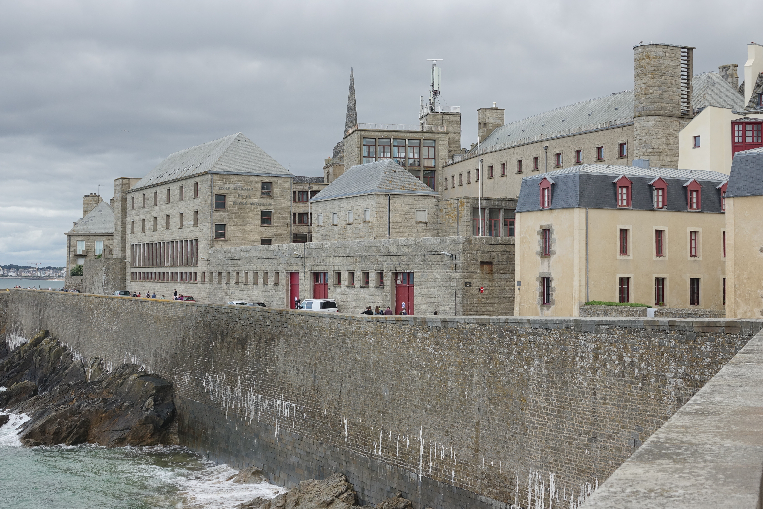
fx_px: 1102
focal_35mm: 52
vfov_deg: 26.0
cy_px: 254
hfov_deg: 38.2
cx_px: 382
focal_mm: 18.92
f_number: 4
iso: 100
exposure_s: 1/400
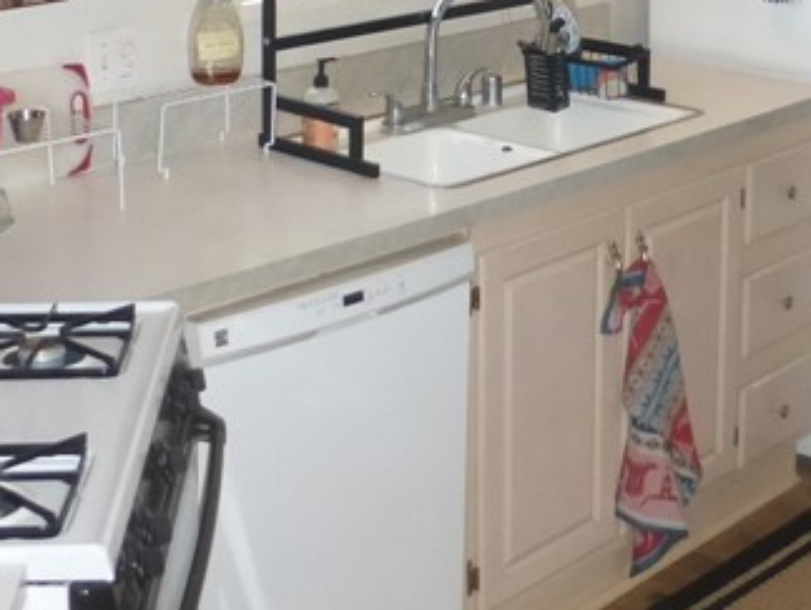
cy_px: -55
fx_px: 1783
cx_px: 525
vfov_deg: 18.7
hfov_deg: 25.5
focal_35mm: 76
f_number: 3.3
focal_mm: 4.3
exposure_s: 1/60
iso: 320
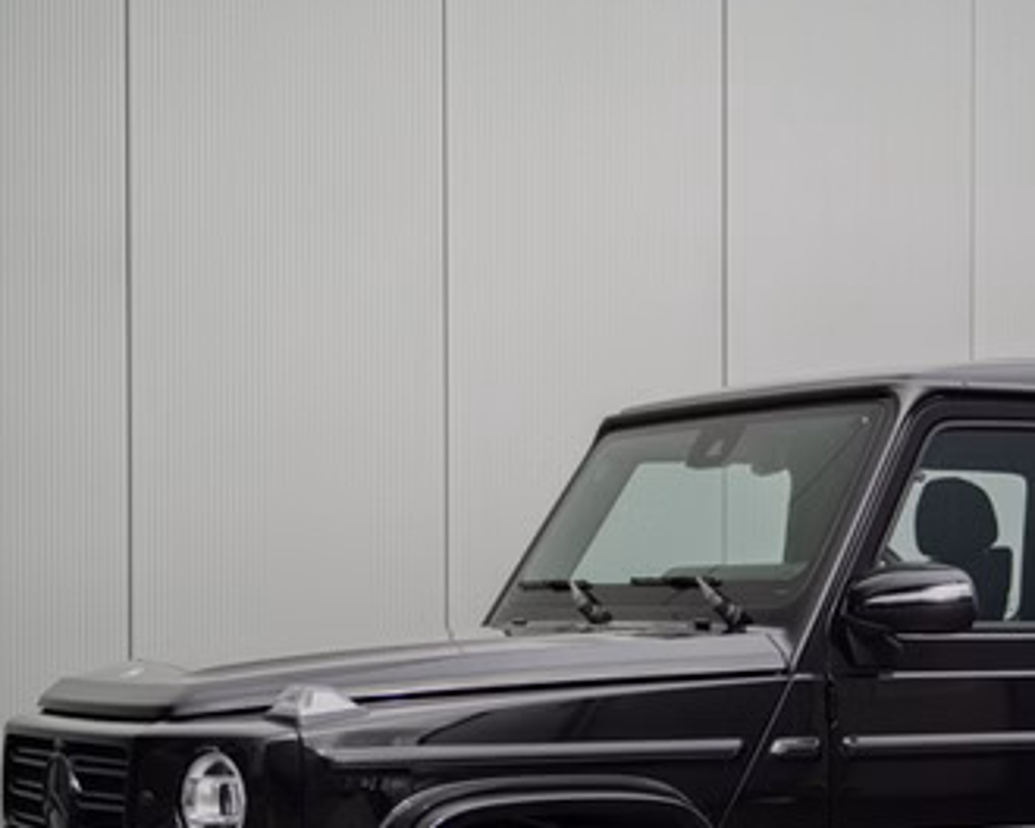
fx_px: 2788
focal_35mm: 91
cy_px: 652
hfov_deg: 20.7
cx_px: 872
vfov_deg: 16.8
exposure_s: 1/800
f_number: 1.8
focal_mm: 50
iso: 100
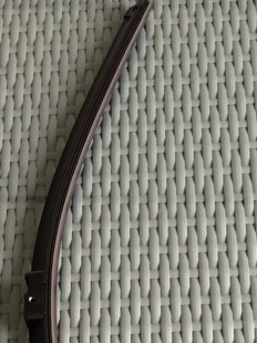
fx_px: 783
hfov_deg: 18.6
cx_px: 123
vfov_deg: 23.1
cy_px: 384
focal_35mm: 79
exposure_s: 1/30
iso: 40
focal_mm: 4.12
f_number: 2.2
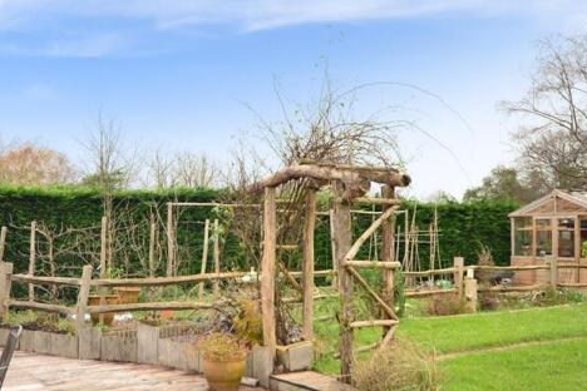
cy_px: 214
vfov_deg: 31.9
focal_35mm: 42
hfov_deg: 46.1
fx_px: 685
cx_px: 228
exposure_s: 1/40
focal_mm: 20
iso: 400
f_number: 5.6
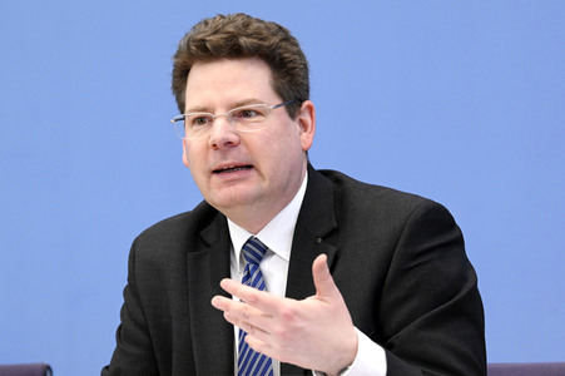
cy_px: 188
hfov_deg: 15.8
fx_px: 2039
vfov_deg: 10.5
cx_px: 282
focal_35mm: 130
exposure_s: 1/640
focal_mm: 130
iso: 3200
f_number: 5
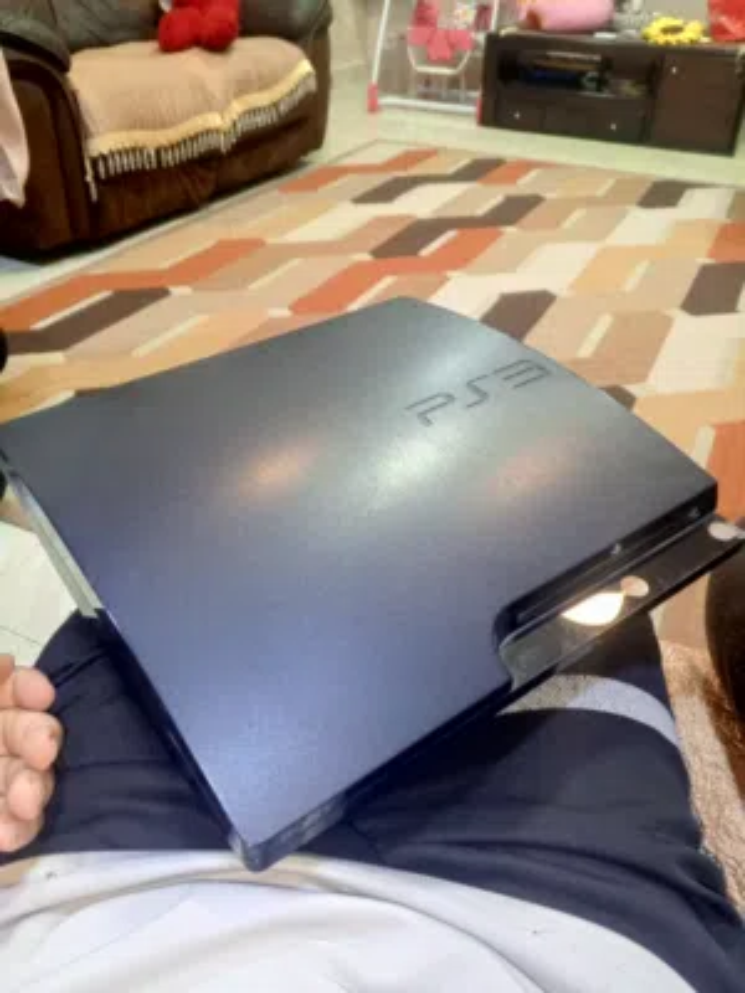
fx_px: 775
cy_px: 496
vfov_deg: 65.3
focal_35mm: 27
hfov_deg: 51.4
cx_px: 372
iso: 486
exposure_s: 1/25
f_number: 1.6
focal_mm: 4.09
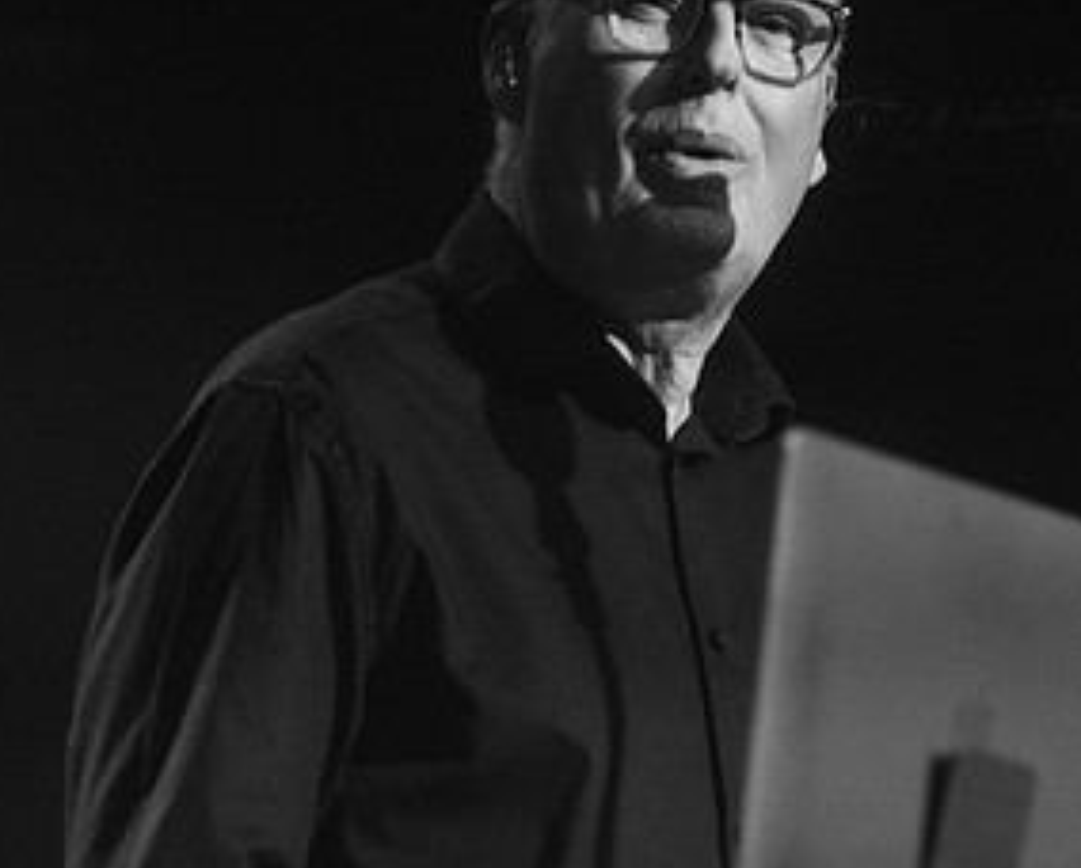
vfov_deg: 4.5
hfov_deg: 5.6
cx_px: 831
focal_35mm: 342
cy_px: 331
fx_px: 10957
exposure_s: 1/250
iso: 2500
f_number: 3.2
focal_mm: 160
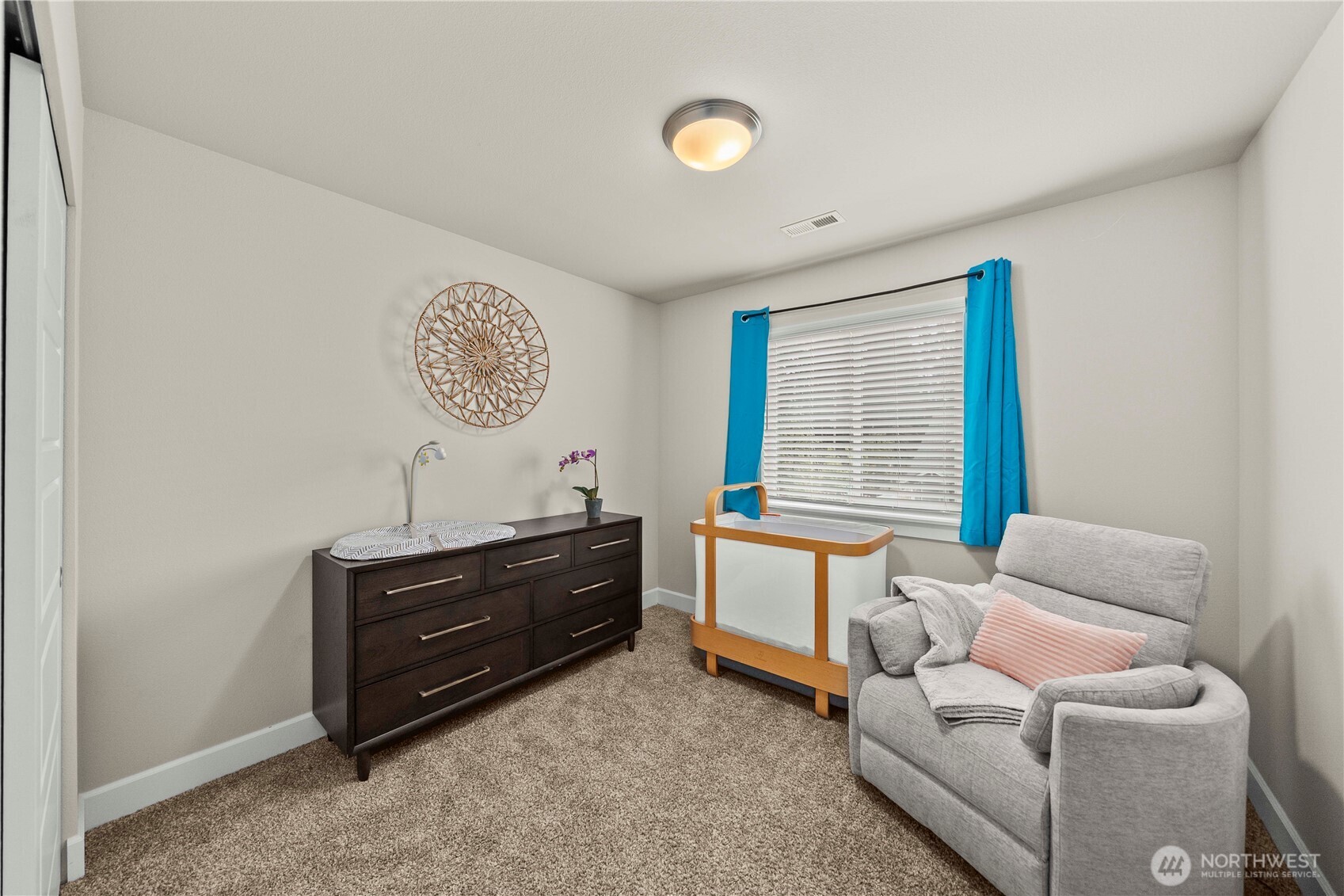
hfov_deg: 112.6
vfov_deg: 90.0
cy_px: 448
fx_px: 448
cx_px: 672
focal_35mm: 12
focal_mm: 12
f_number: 7.1
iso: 1250
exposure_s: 1/20
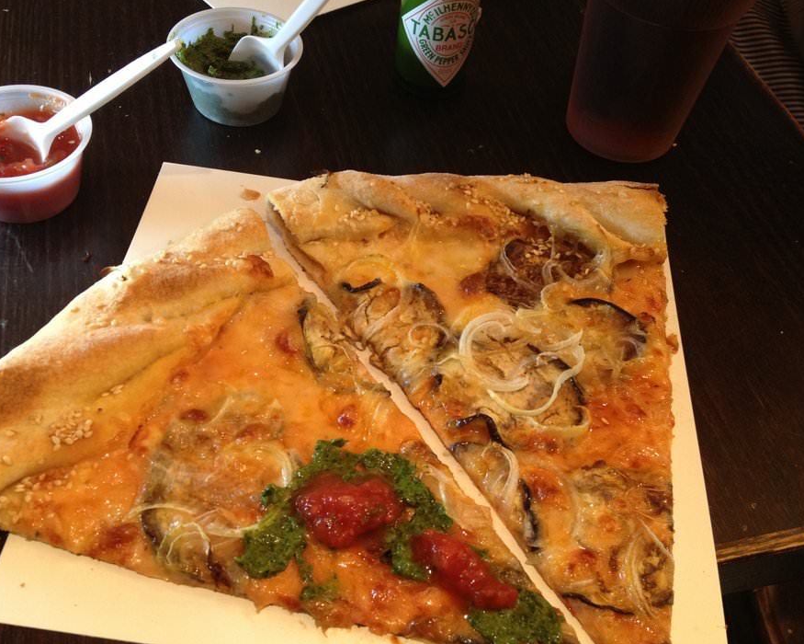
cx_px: 372
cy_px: 306
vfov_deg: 37.3
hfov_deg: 45.8
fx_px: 952
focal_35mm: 40
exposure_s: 1/20
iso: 125
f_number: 2.4
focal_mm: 4.28
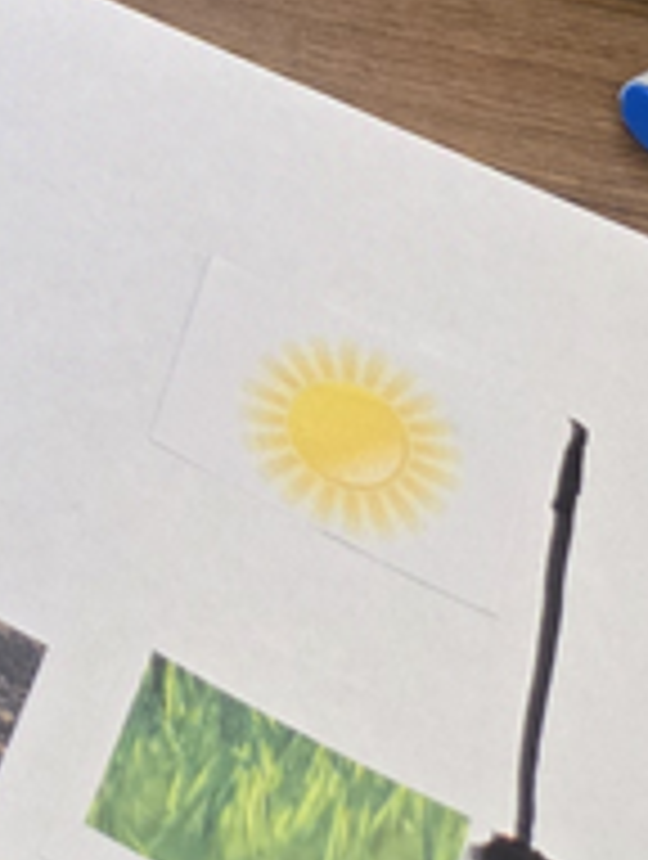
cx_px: -382
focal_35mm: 123
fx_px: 3060
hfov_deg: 11.5
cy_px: -1162
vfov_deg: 12.7
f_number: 1.8
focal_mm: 5.4
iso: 400
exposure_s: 1/120
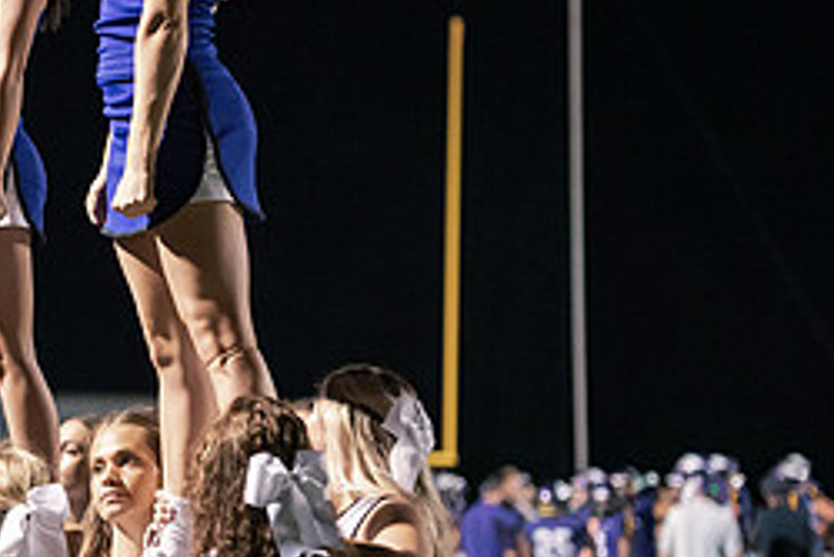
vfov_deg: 6.1
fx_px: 5262
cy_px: 162
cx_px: -37
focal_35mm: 227
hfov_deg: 9.0
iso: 6400
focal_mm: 98
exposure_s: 1/500
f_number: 3.2
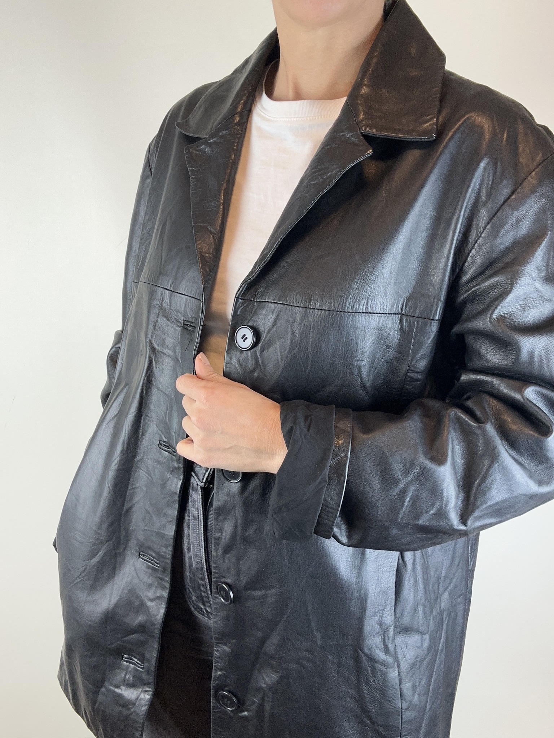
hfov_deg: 46.8
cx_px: 277
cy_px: 369
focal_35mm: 30
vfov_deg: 60.0
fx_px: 640
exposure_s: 1/100
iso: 32
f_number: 1.9
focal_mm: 2.69
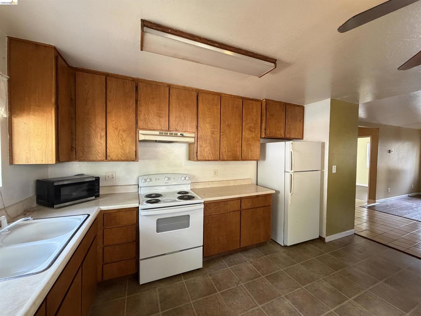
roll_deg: -0.4
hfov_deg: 102.1
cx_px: 210
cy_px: 158
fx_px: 170
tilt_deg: -2.6
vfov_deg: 85.7
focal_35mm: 14
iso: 320
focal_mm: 2.22
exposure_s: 1/60
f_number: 2.2
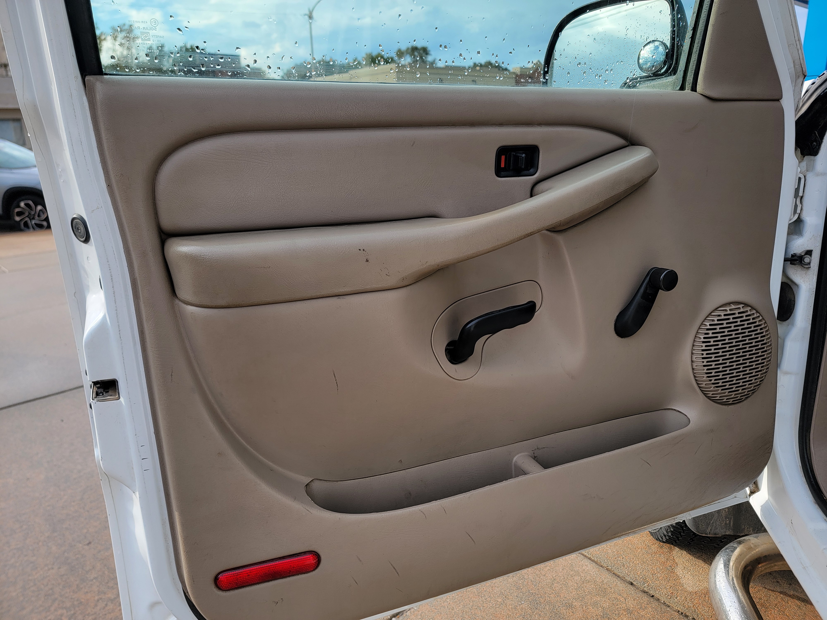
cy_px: 310
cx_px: 414
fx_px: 573
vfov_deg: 56.8
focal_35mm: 24
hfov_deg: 71.6
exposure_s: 1/268
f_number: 1.8
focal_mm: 6.7
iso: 16
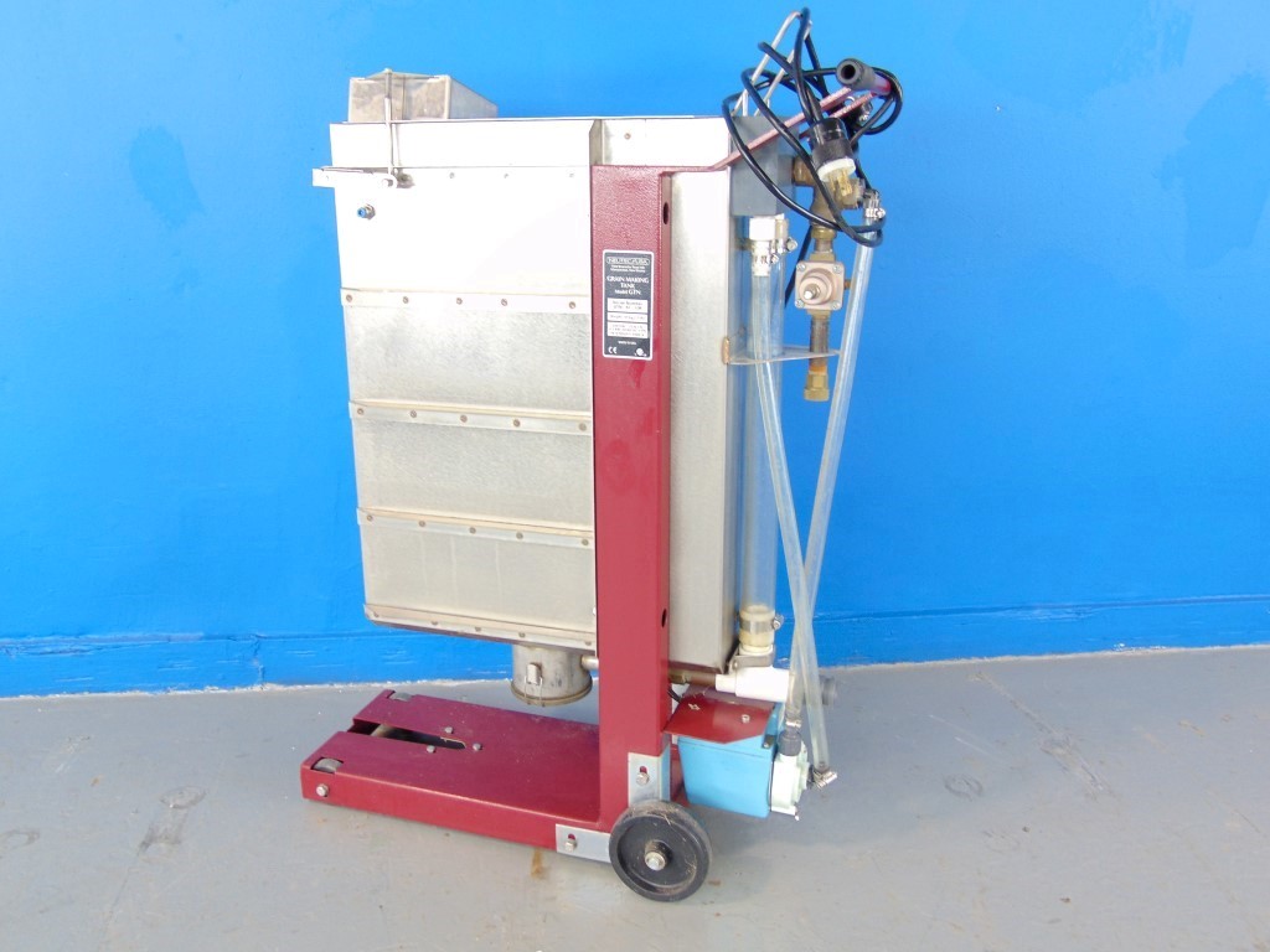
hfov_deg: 60.0
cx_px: 635
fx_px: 1101
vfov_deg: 46.8
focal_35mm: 30
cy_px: 476
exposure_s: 1/15
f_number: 3.1
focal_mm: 5.4
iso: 80
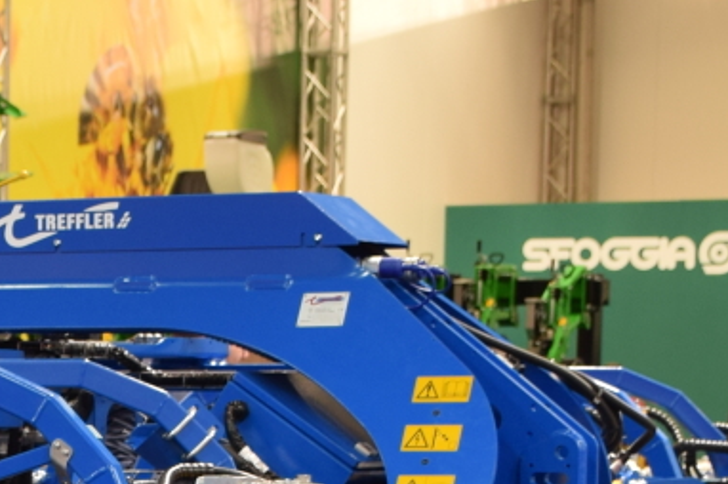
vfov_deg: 7.3
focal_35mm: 184
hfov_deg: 10.9
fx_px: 3718
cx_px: -265
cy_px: 831
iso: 200
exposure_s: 1/50
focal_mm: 26
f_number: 3.5
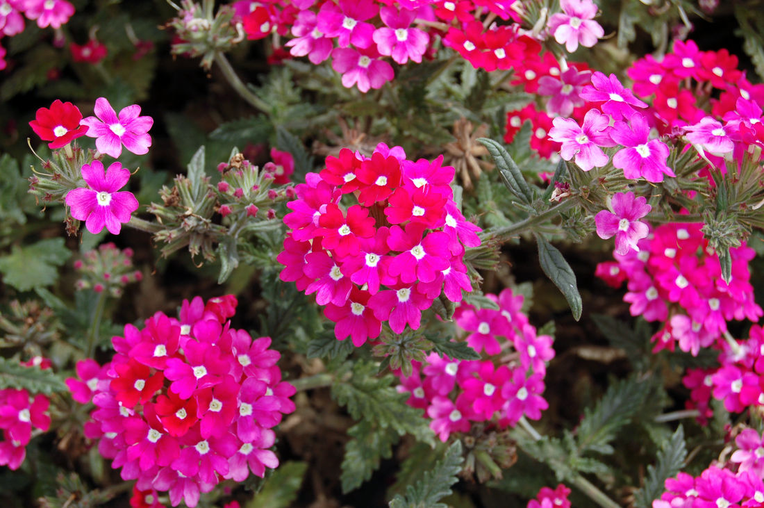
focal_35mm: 82
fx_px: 1749
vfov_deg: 16.5
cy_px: 254
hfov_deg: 24.6
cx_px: 382
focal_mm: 55
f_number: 8
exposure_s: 1/200
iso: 200
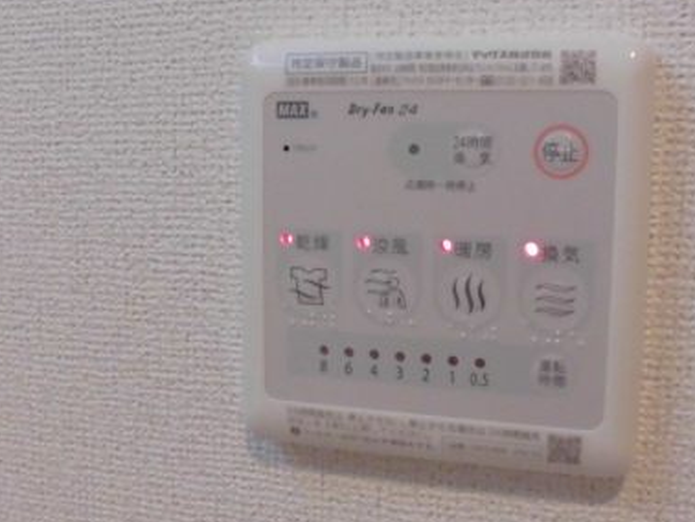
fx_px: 884
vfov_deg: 32.9
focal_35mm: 44
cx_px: 324
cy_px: 239
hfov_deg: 42.9
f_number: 3.5
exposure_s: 1/60
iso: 400
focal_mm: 4.6
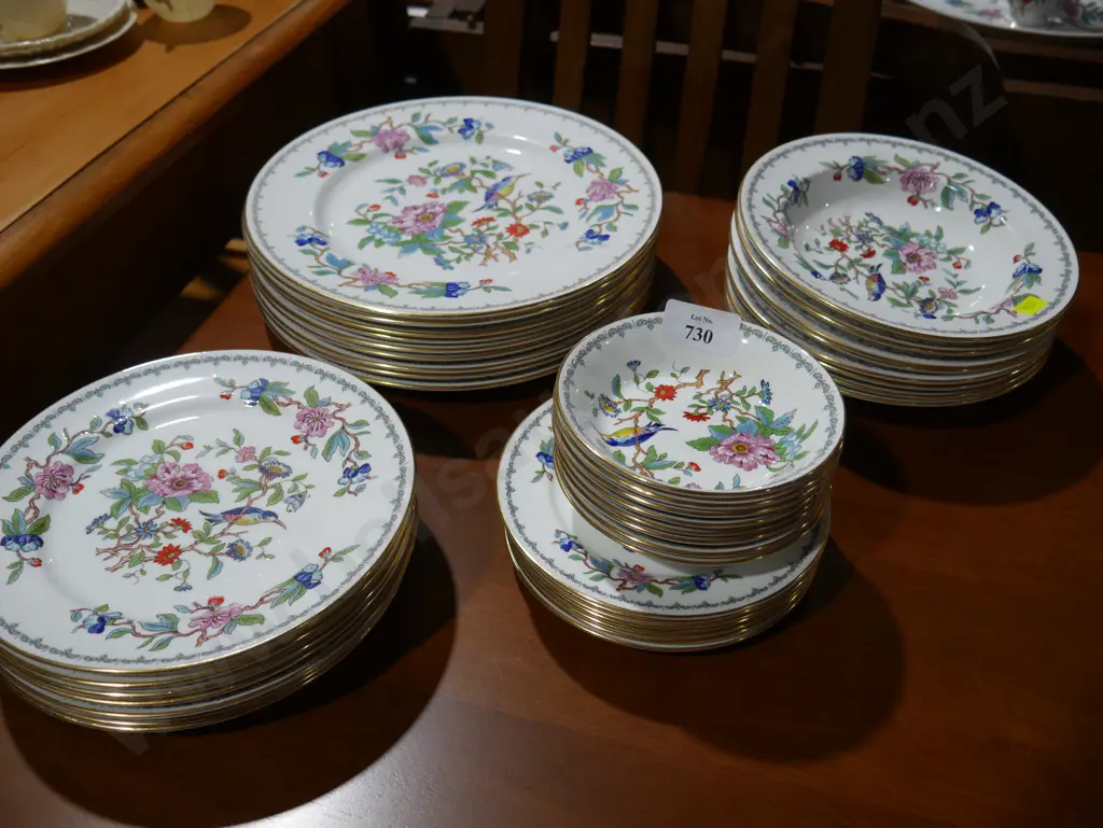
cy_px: 414
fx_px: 1020
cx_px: 552
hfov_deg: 56.8
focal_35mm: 32
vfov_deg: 44.2
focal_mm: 16
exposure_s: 1/125
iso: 200
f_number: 3.6
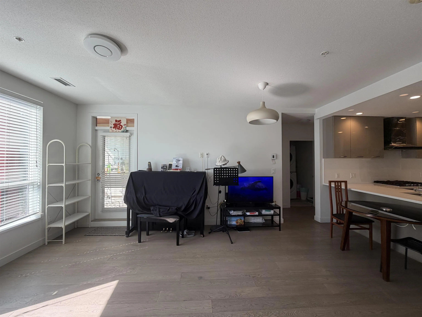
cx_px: 211
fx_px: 171
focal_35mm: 14
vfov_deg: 85.7
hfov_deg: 102.1
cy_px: 158
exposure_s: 1/120
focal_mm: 2.22
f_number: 2.2
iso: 50
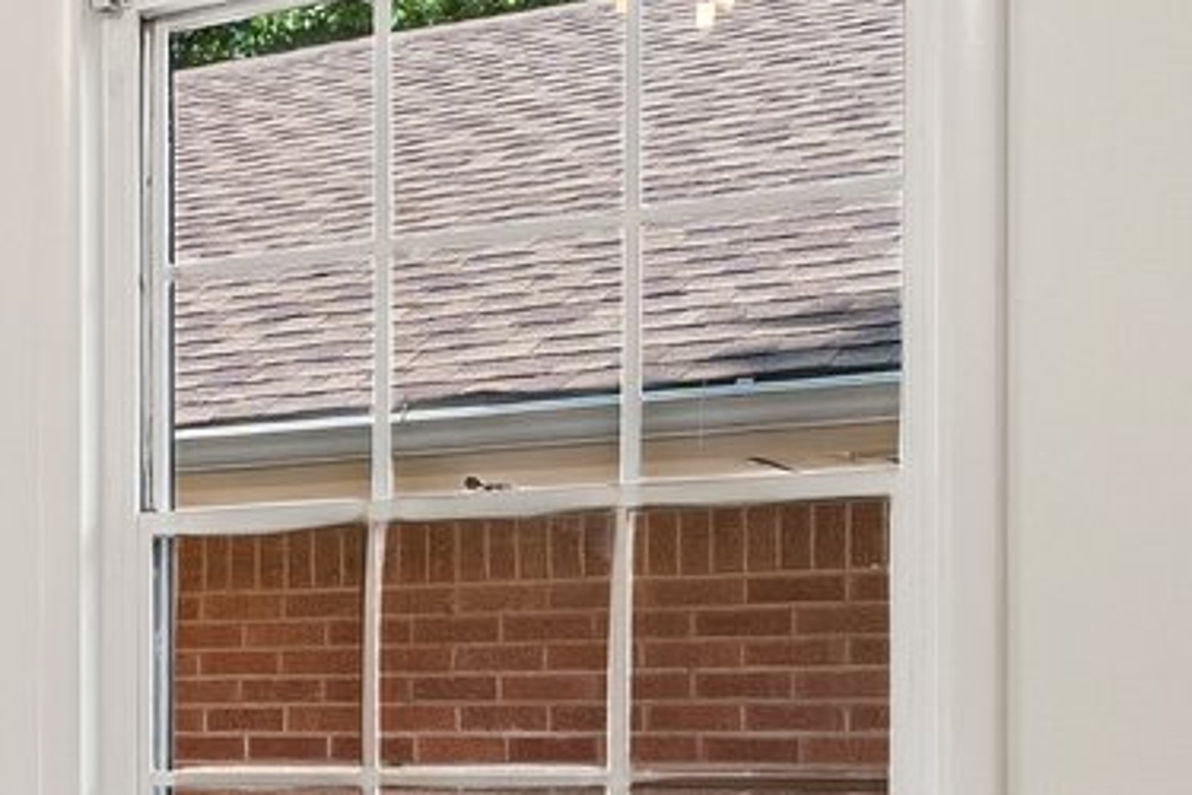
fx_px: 2715
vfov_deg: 16.4
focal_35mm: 82
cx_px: -715
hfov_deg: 20.3
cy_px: 765
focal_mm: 10
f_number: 8
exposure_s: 1/40
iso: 200
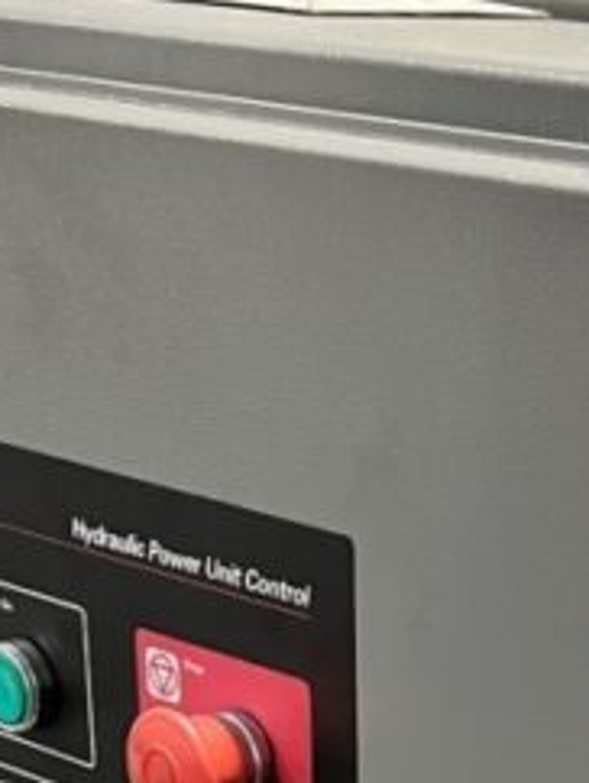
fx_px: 2491
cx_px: 735
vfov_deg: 15.8
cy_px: 1307
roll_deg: -3.9
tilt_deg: -29.0
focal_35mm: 110
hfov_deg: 13.1
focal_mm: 5.7
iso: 160
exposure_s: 1/60
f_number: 1.5
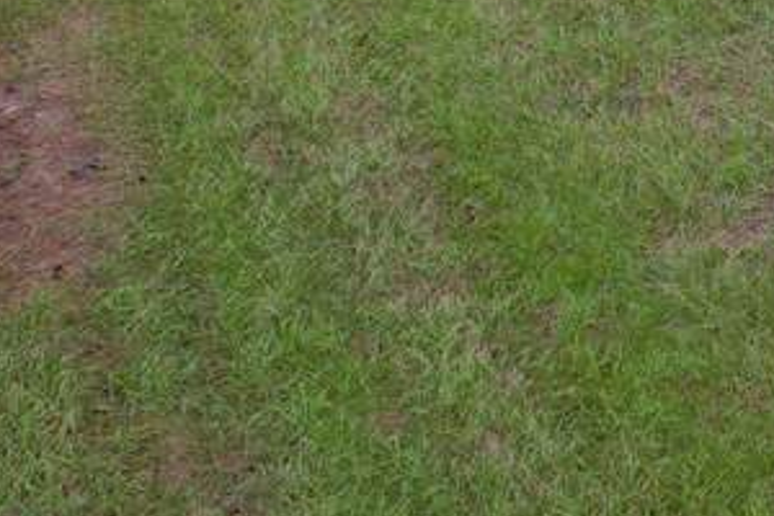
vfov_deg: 14.0
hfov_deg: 17.9
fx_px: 2021
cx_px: 1342
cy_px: -138
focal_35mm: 94
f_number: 2.8
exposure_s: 1/30
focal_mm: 8.38
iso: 100
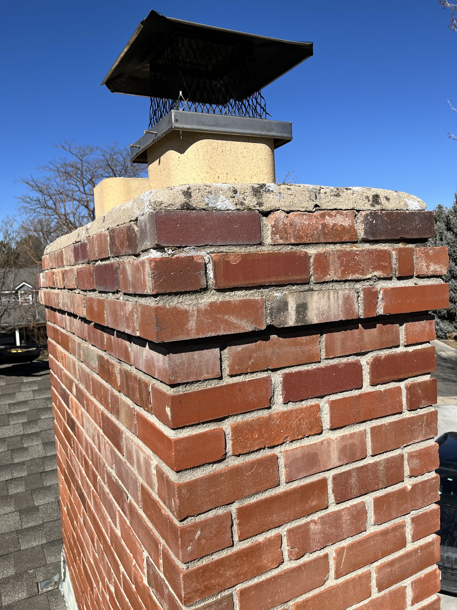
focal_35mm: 26
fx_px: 458
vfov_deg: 67.3
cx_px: 228
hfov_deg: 53.1
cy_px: 305
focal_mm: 5.1
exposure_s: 1/4310
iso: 50
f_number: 1.6
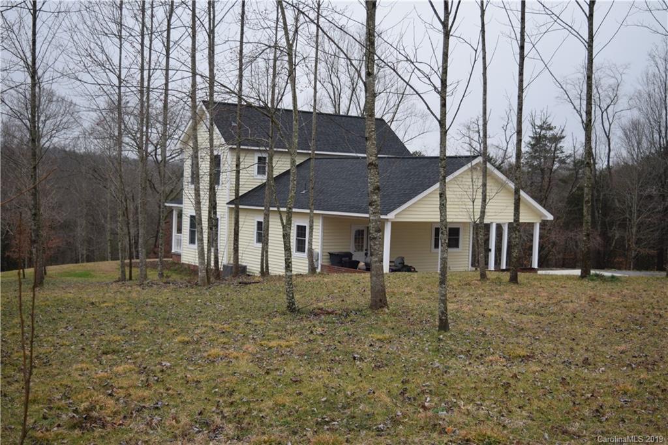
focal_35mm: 45
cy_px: 222
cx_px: 334
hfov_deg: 43.6
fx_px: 835
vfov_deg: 29.8
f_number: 4.2
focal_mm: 30
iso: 100
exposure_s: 1/400
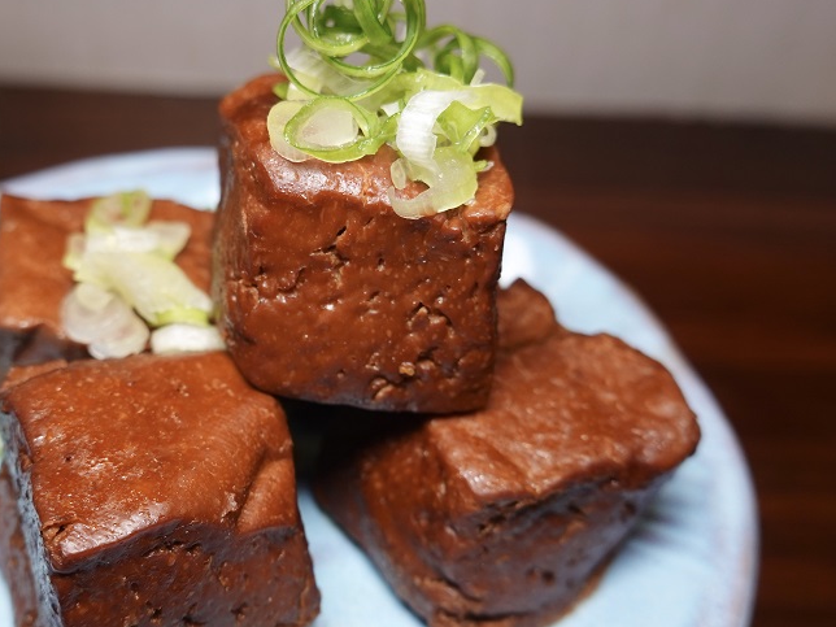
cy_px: 336
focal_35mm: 43
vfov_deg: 33.6
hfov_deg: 43.2
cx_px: 277
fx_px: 1038
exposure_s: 1/40
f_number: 2.8
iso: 100
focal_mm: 9
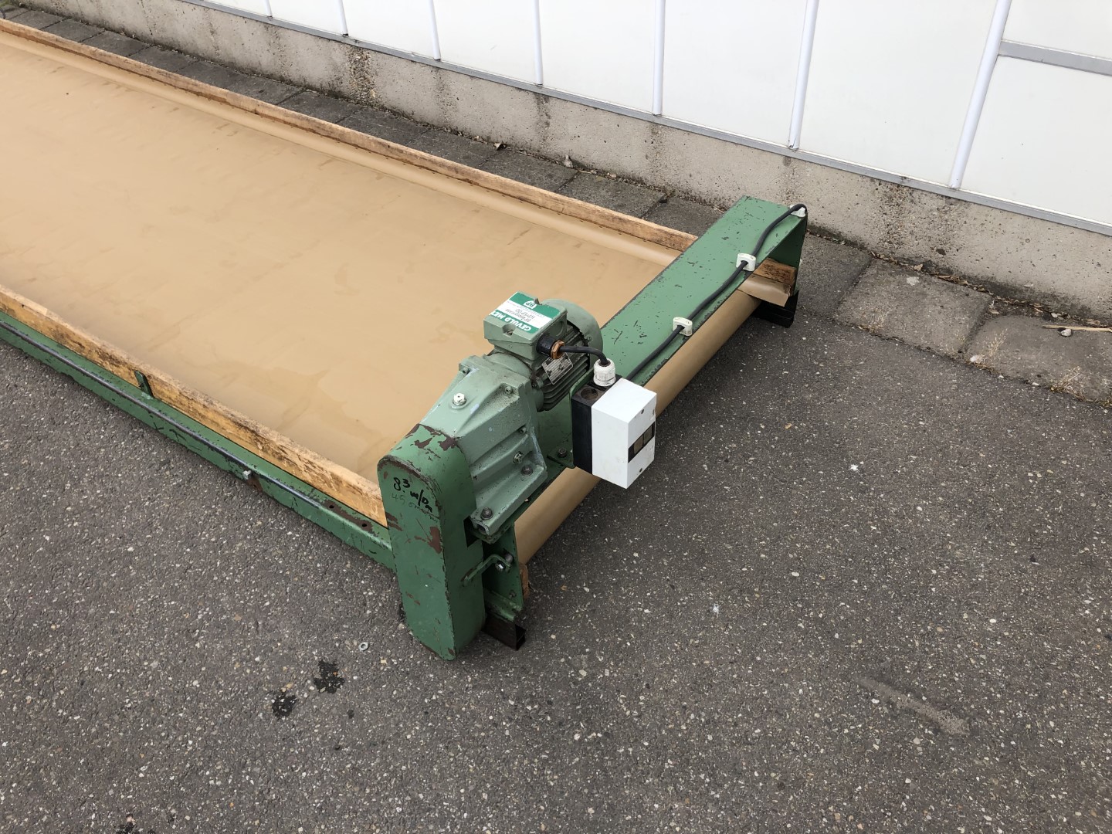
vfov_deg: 49.7
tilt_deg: -42.8
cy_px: 417
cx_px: 556
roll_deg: +3.9
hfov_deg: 63.4
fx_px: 899
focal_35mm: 28
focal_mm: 4
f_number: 1.8
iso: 20
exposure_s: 1/857
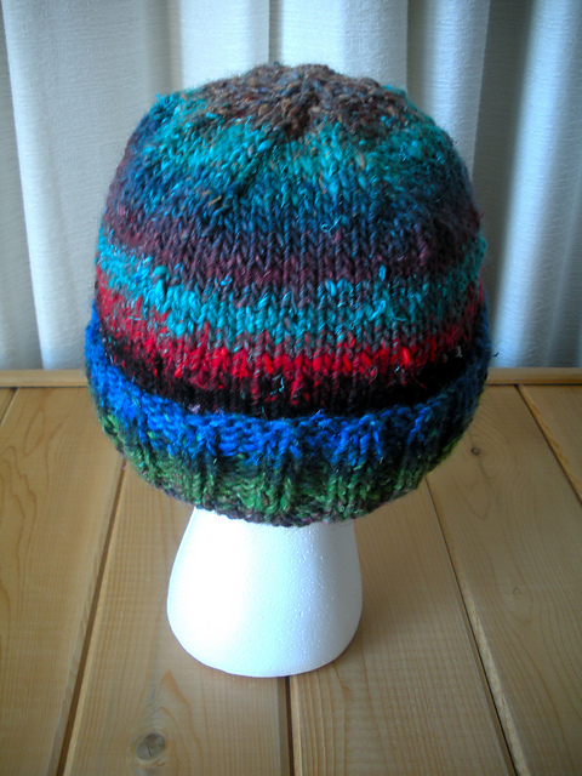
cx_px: 291
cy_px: 388
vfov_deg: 52.6
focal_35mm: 35
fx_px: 785
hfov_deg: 40.7
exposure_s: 1/11.3
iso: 64
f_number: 3.5
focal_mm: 6.3
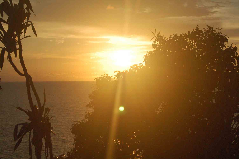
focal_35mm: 75
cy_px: 80
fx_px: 497
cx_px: 120
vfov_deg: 18.1
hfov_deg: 27.0
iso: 1600
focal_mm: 50
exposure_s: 1/1250
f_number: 18
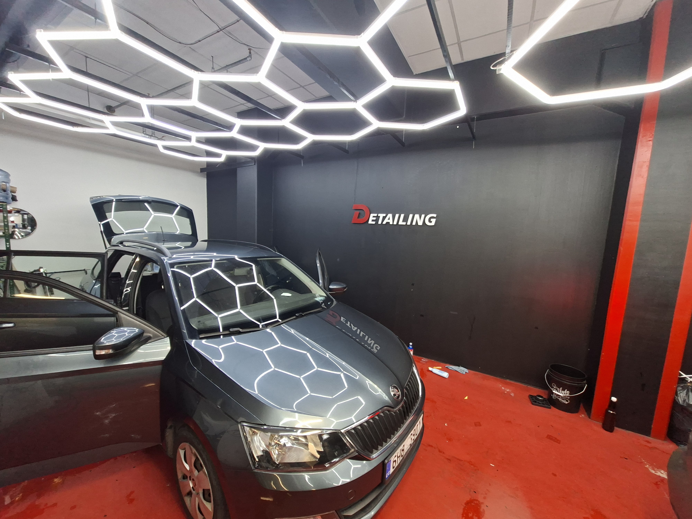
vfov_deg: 89.9
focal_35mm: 13
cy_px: 260
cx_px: 346
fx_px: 260
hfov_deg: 106.2
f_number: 2.2
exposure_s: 1/40
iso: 100
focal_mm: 1.74
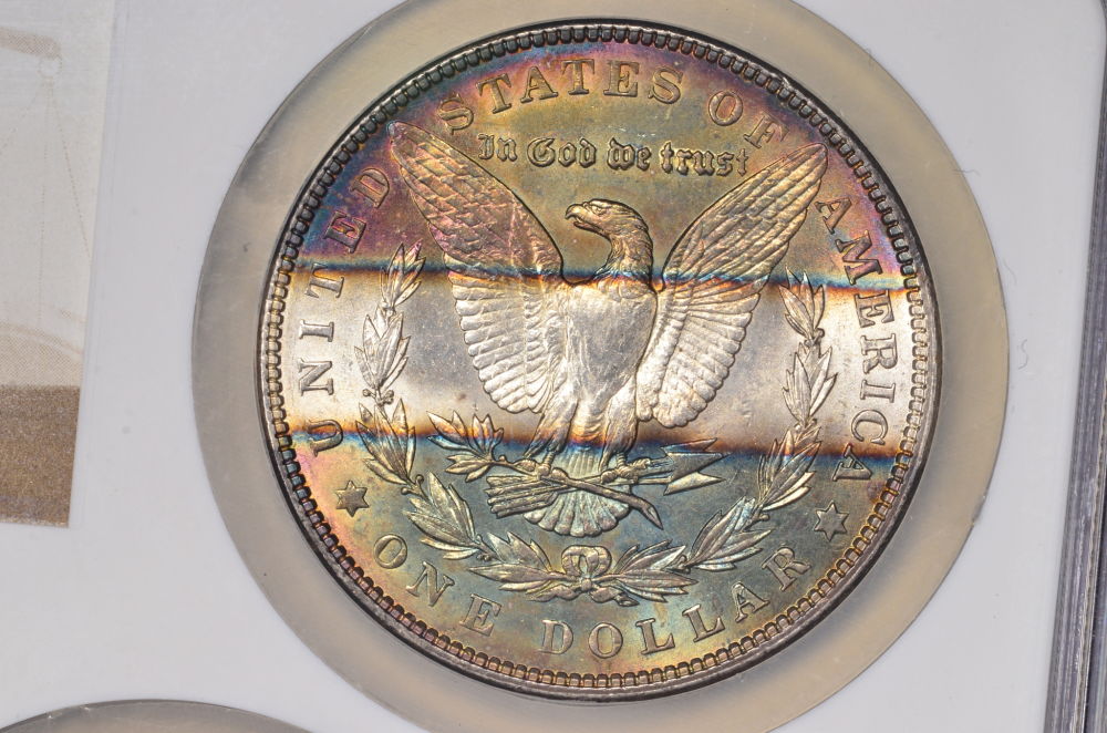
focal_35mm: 225
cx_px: 554
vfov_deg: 6.1
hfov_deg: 9.2
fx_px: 6903
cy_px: 366
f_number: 10
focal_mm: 150
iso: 400
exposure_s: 1/20
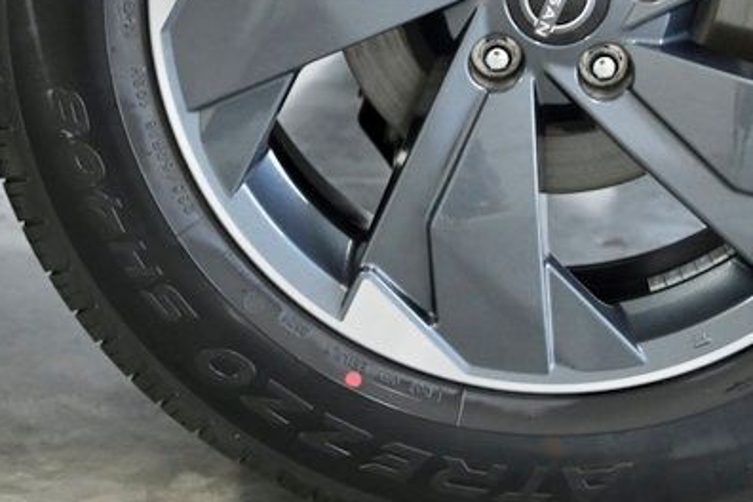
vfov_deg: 10.9
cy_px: -31
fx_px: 2593
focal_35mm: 124
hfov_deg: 16.4
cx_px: 559
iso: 2000
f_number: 4
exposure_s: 1/640
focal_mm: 48
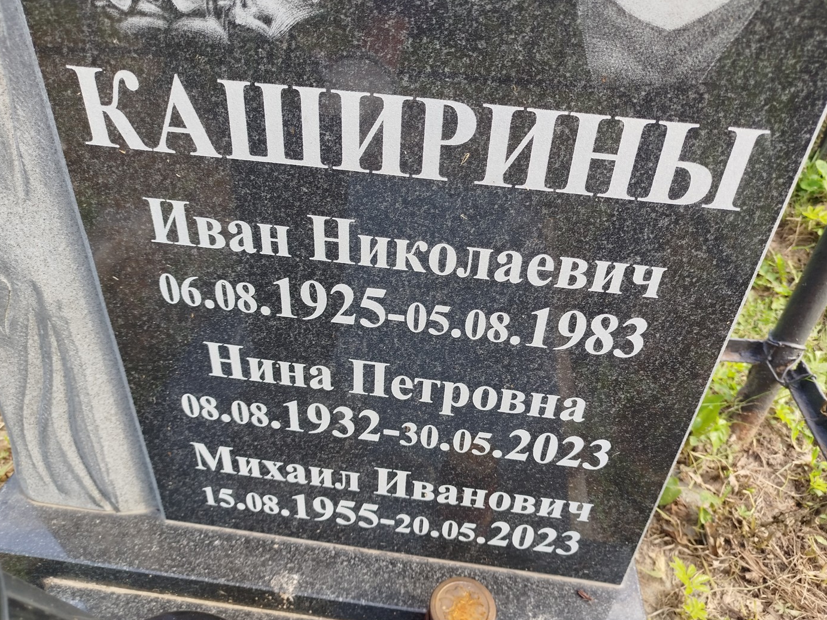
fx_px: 597
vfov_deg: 54.9
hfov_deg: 69.4
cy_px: 306
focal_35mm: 25
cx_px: 415
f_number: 1.7
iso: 50
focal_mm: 5.31
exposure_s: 1/100
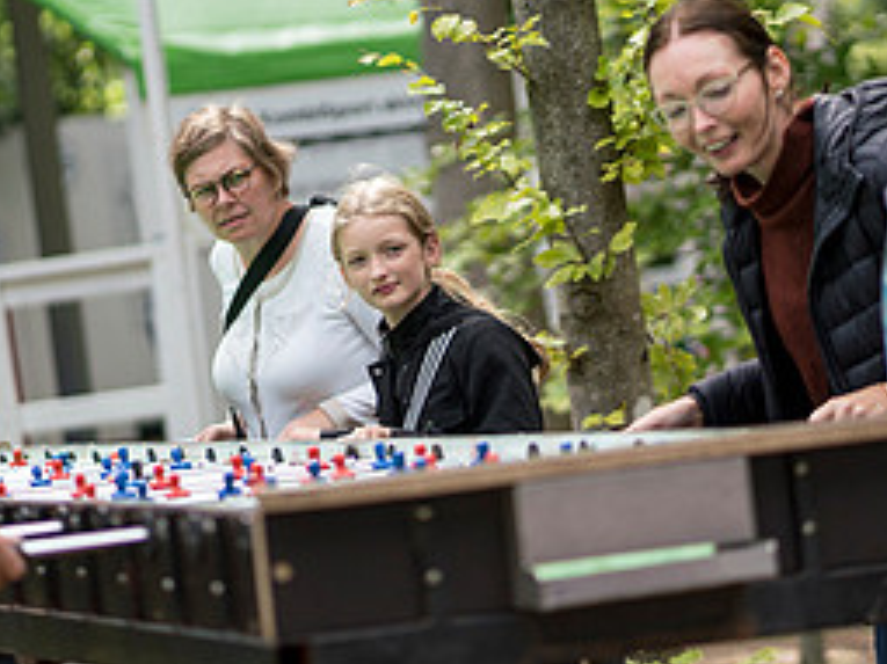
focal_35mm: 186
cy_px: 280
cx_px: 522
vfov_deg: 8.0
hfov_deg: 10.6
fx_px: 4764
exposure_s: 1/2500
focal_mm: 85
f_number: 1.8
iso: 320
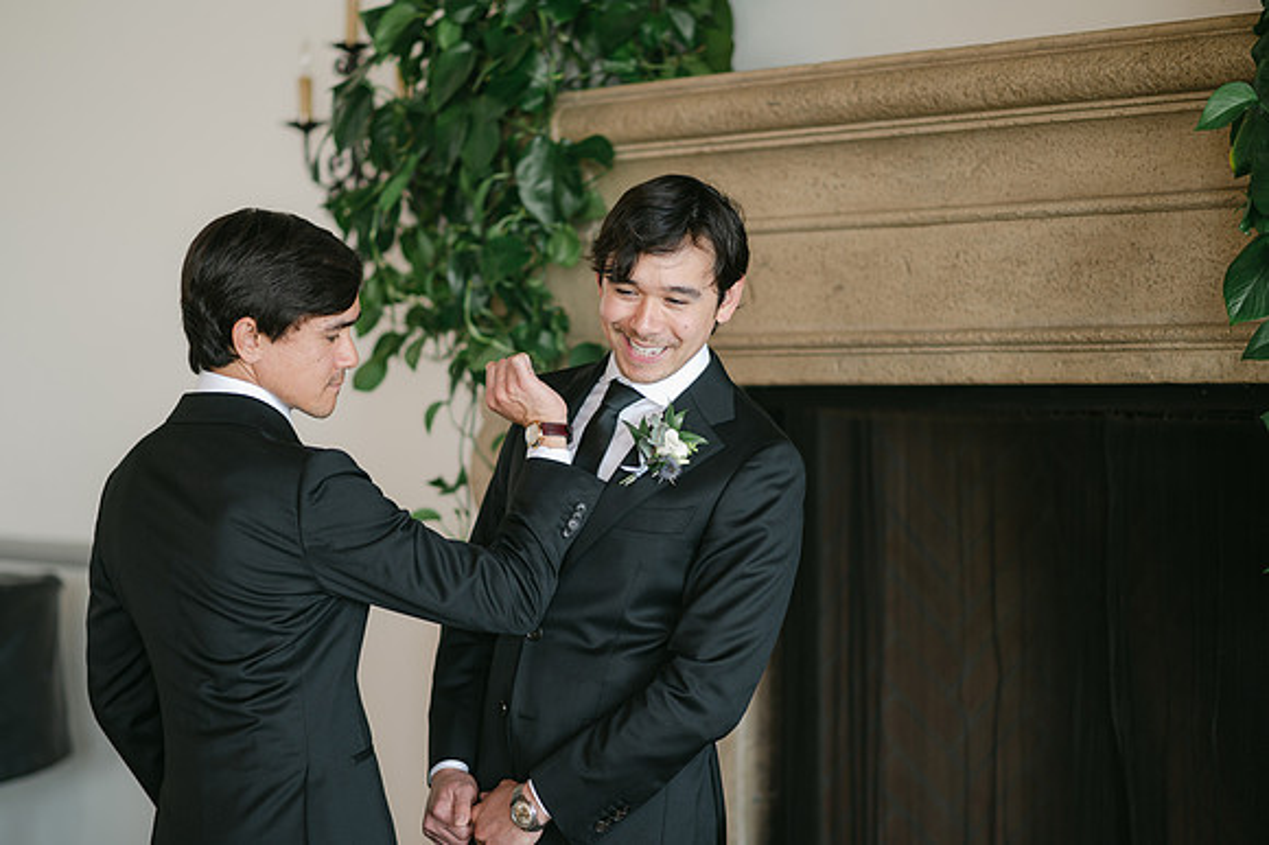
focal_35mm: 86
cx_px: 634
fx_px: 3025
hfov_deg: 23.7
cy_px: 422
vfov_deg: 15.9
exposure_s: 1/125
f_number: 2
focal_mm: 85
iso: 280
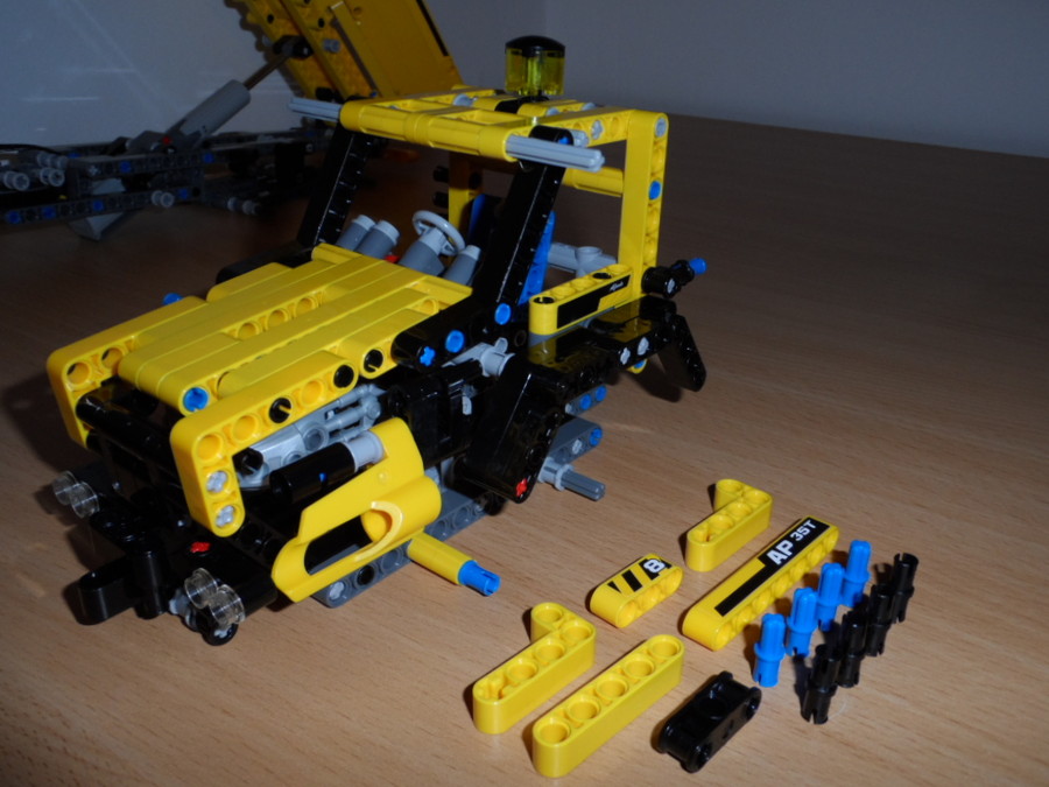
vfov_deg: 44.2
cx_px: 524
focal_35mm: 32
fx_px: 970
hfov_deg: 56.8
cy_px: 394
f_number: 3.4
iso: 100
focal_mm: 5.3
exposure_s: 1/45
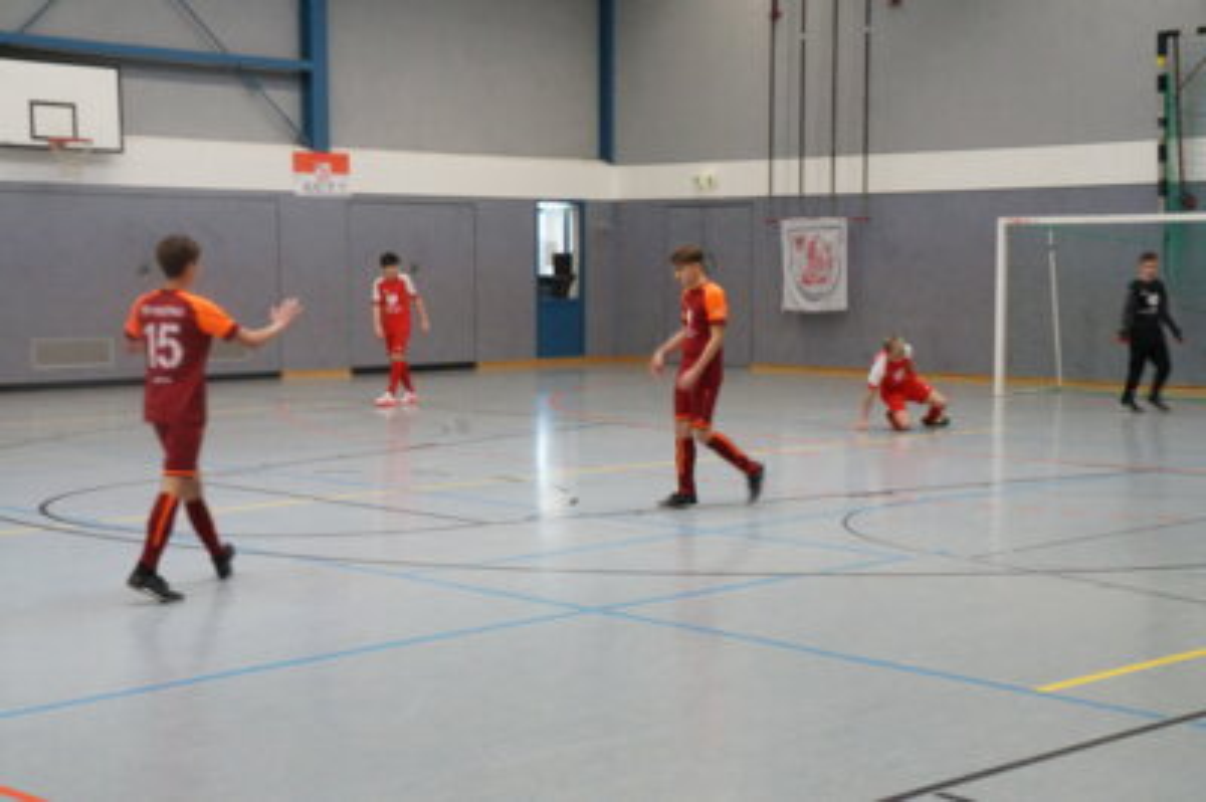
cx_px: 603
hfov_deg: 33.4
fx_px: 2008
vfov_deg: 22.6
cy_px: 401
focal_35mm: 60
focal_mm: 40
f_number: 13
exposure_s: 1/60
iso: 3200
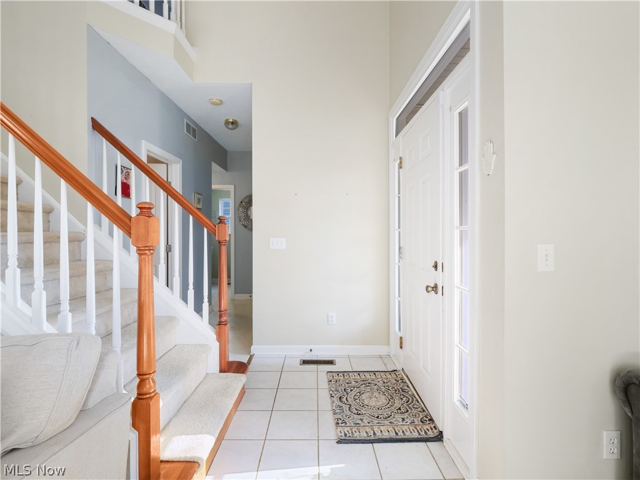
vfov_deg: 78.1
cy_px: 240
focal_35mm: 16
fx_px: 296
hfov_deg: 94.5
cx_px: 320
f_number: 7.1
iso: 400
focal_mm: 8
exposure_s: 1/30
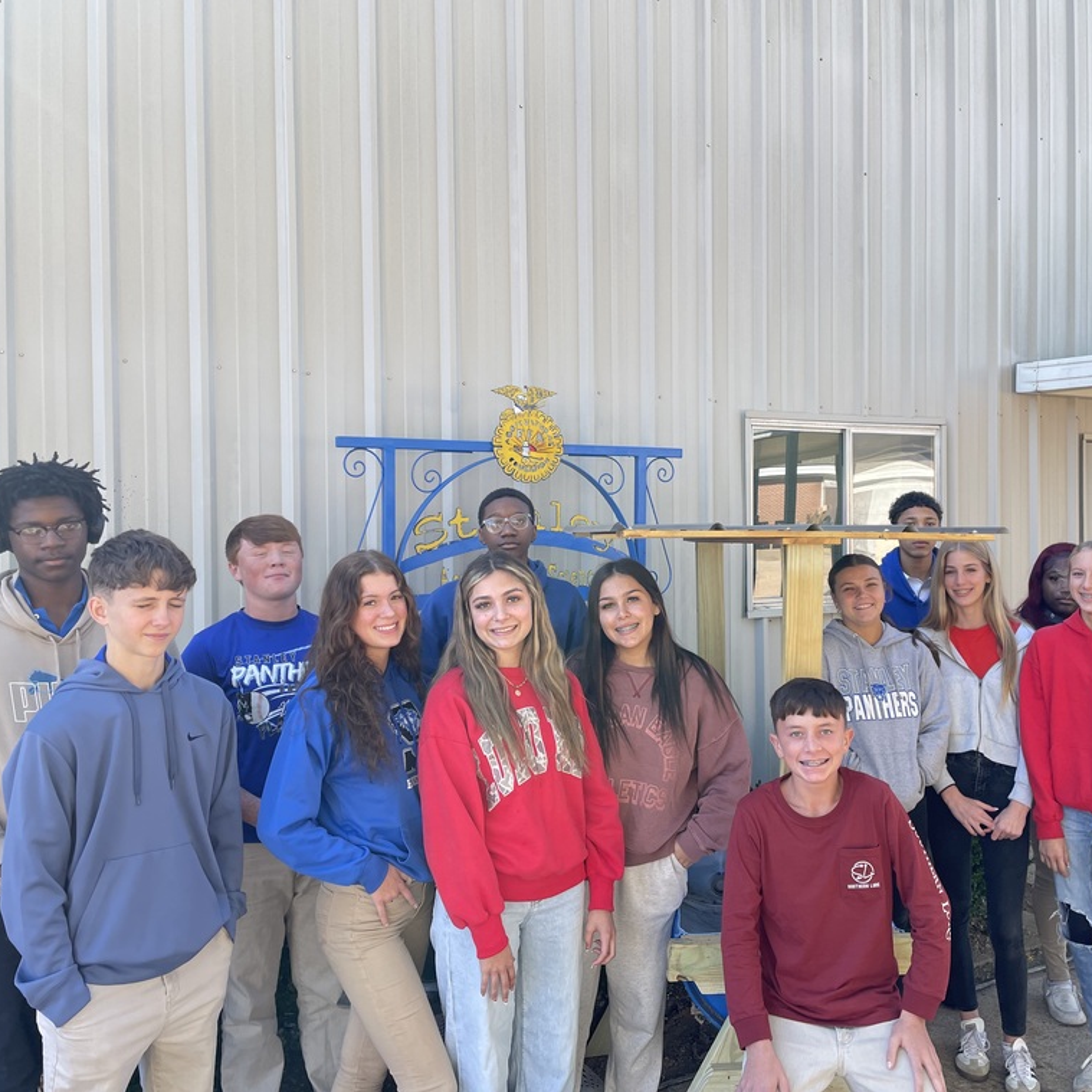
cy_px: 541
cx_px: 626
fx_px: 1106
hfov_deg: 52.3
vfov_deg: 52.5
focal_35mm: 31
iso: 32
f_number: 1.6
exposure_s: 1/388
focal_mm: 4.2
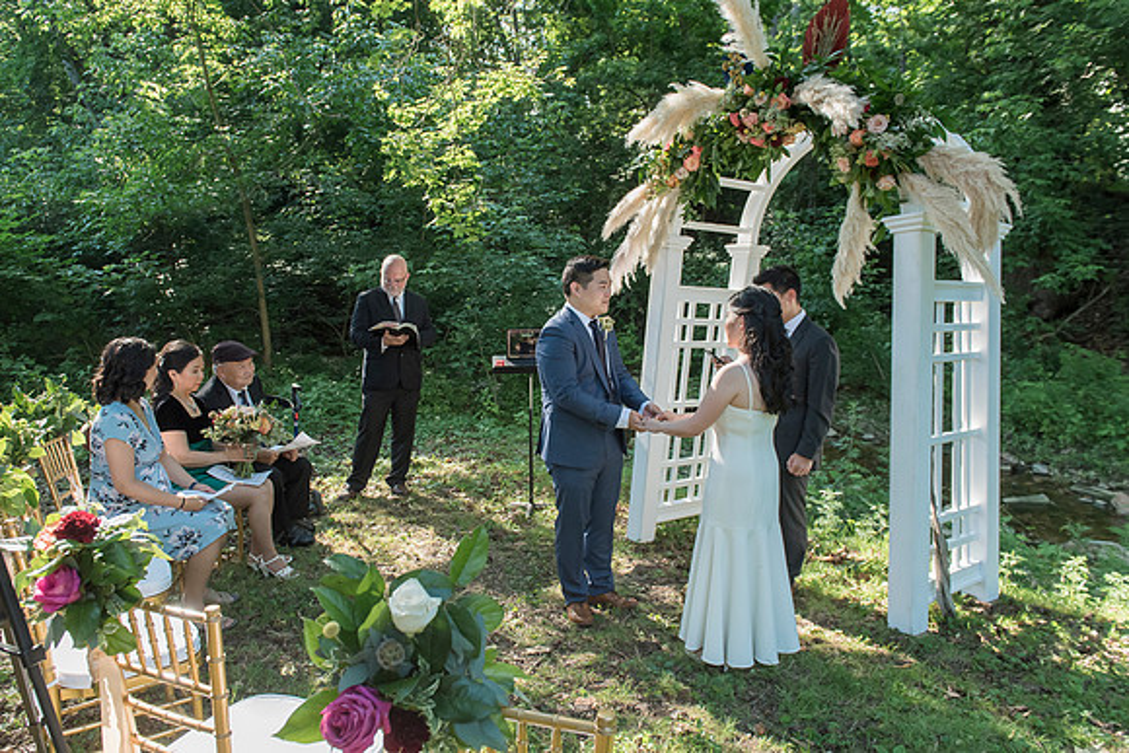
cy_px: 367
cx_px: 520
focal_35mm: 26
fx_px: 815
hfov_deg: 69.3
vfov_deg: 49.6
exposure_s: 1/800
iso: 1000
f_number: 4
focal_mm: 24
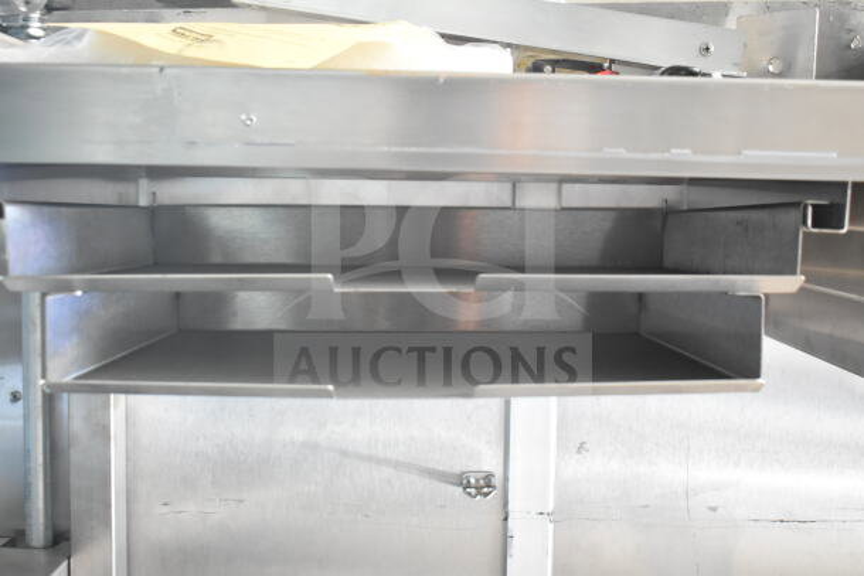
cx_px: 432
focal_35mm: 45
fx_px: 1080
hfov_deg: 43.6
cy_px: 288
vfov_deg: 29.9
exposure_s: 1/50
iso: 3200
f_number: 4.2
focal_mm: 30
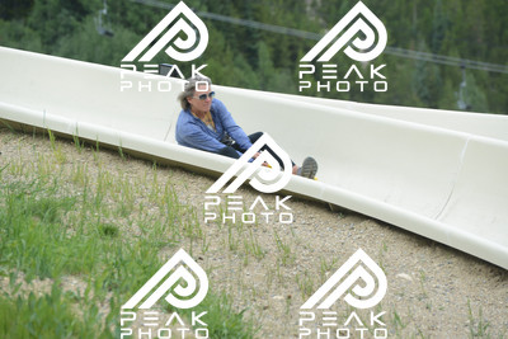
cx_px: 254
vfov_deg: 7.0
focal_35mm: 195
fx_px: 2753
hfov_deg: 10.5
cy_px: 170
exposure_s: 1/640
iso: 320
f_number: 6.3
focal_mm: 195
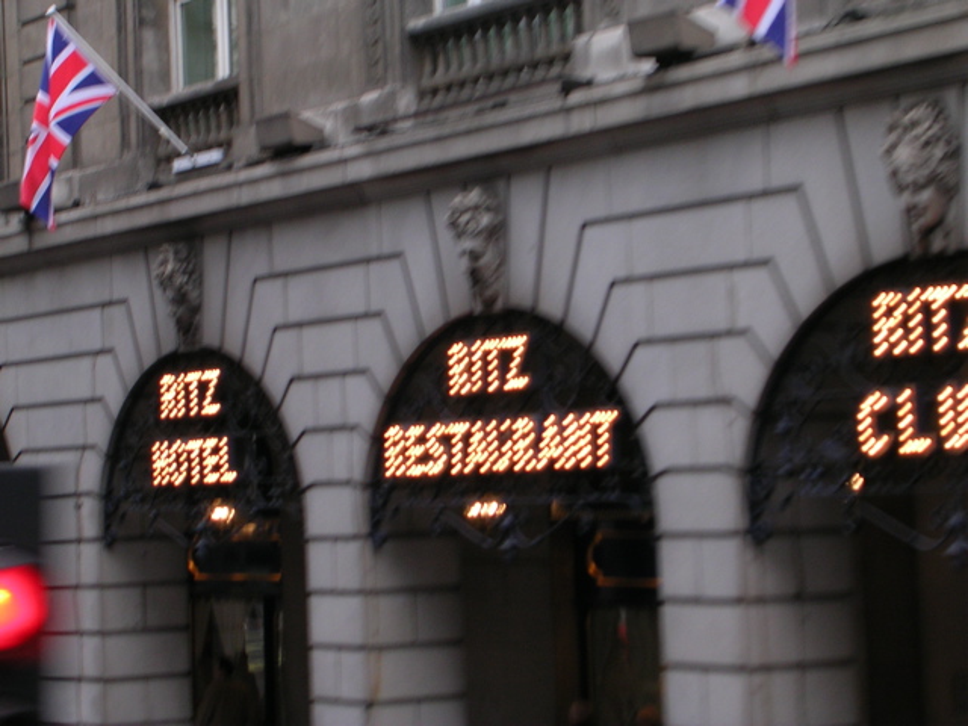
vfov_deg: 13.5
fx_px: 3076
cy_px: 363
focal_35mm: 110
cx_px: 484
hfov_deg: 17.9
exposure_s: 1/30
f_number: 4.8
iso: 56
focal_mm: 16.7
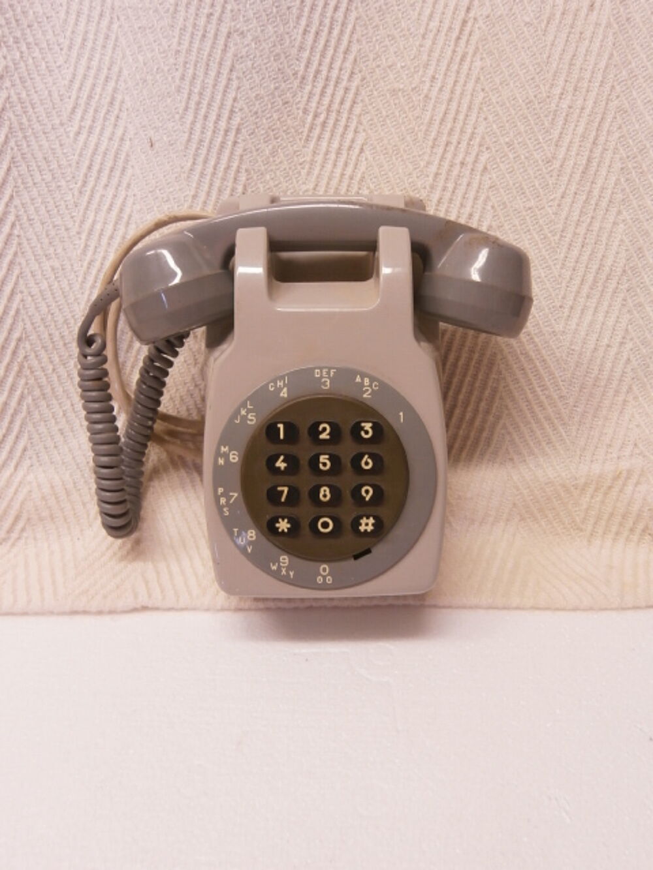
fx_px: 654
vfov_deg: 67.3
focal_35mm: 26
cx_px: 326
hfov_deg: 53.1
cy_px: 435
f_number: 2.8
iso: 125
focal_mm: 4.7
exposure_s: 1/30
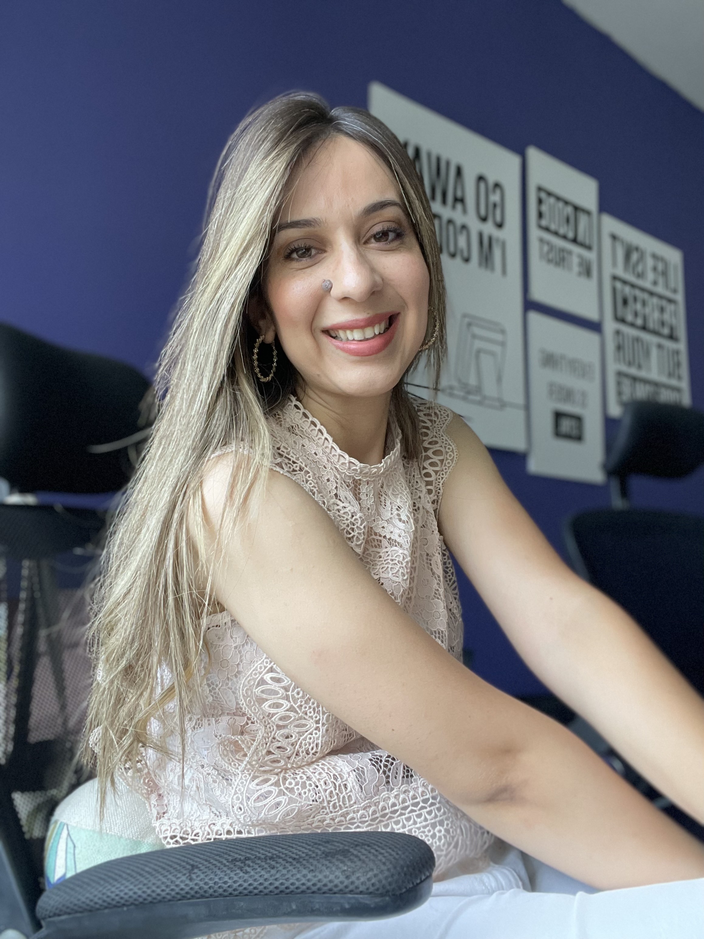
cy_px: 470
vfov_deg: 60.0
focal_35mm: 30
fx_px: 813
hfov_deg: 46.8
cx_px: 352
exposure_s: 1/60
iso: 320
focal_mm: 2.71
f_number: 2.2
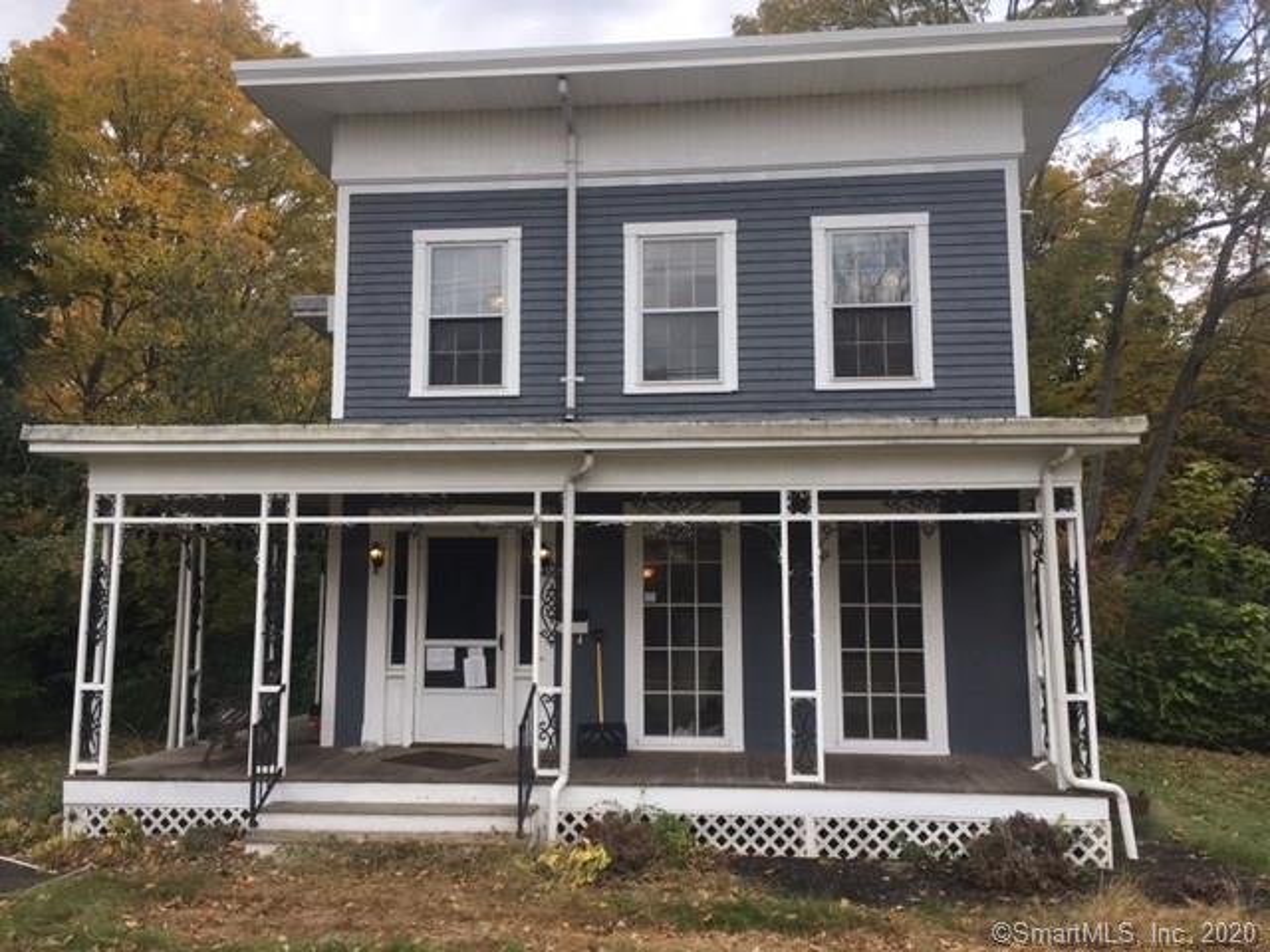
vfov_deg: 48.2
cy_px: 476
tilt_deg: +7.2
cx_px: 635
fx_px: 1064
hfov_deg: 61.7
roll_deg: -0.5
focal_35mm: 29
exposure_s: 1/444
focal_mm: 4.15
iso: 25
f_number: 2.2
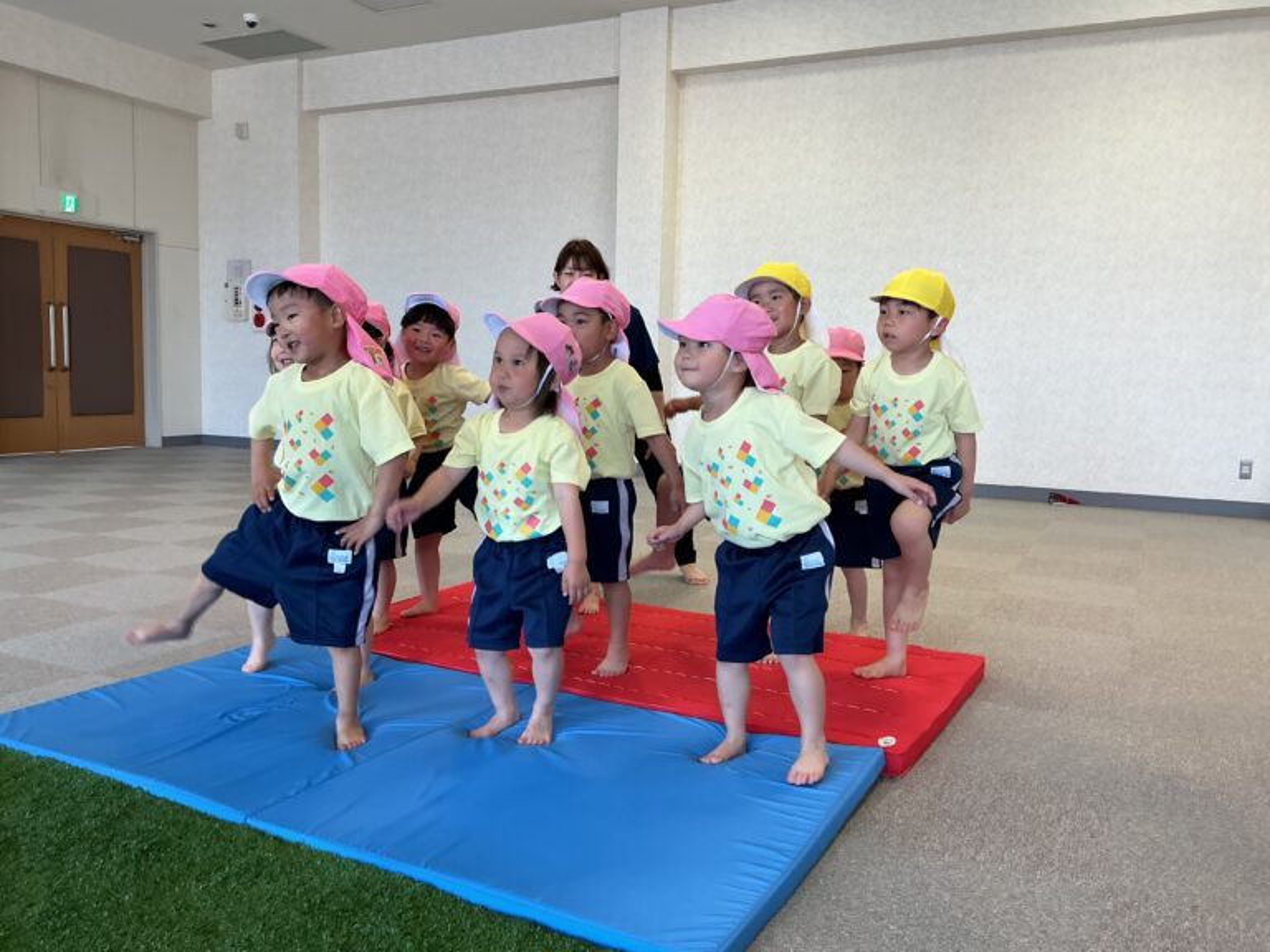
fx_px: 1064
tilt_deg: -6.8
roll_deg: -0.1
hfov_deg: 61.7
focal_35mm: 29
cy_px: 476
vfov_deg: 48.2
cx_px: 635
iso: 64
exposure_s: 1/120
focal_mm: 3
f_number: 1.8
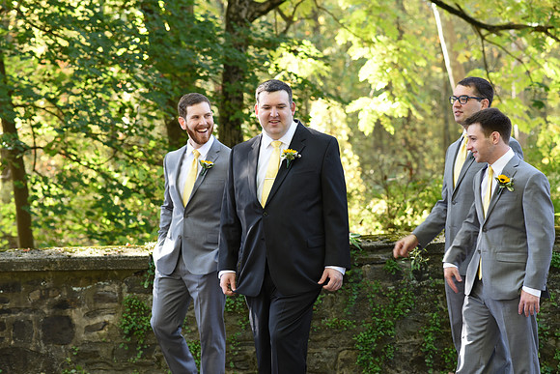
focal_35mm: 85
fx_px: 1322
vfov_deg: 16.1
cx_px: 280
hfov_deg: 23.9
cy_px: 187
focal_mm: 85
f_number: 4
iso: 500
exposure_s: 1/200
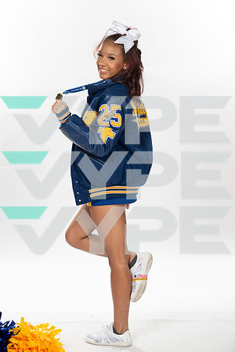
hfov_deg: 19.5
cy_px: 176
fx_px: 685
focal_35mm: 70
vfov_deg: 28.8
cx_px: 118
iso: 800
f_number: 7.1
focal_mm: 70
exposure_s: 1/320
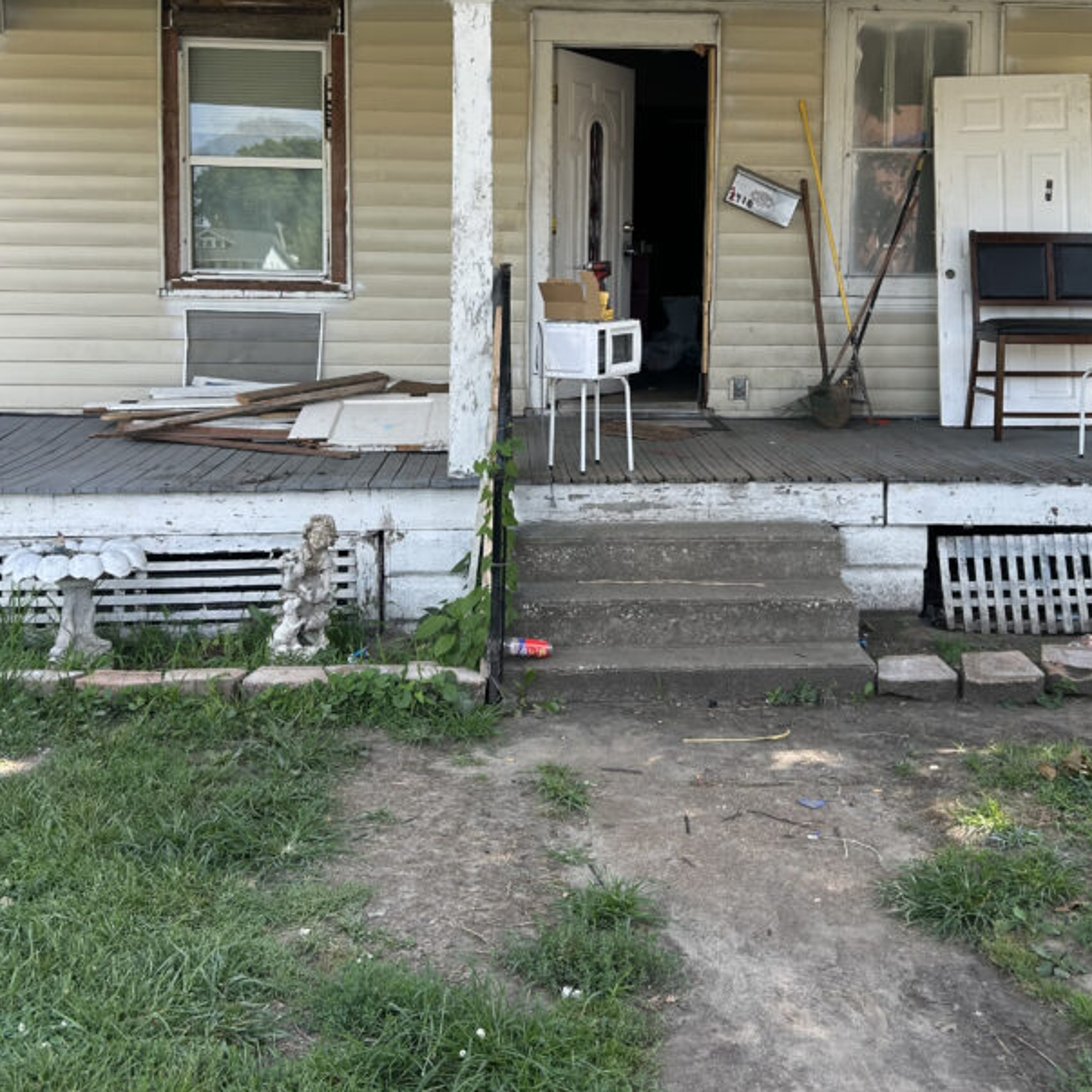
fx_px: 1392
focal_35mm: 39
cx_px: 590
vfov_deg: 42.3
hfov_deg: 42.8
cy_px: 373
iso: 50
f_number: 1.5
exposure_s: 1/650
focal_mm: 5.7
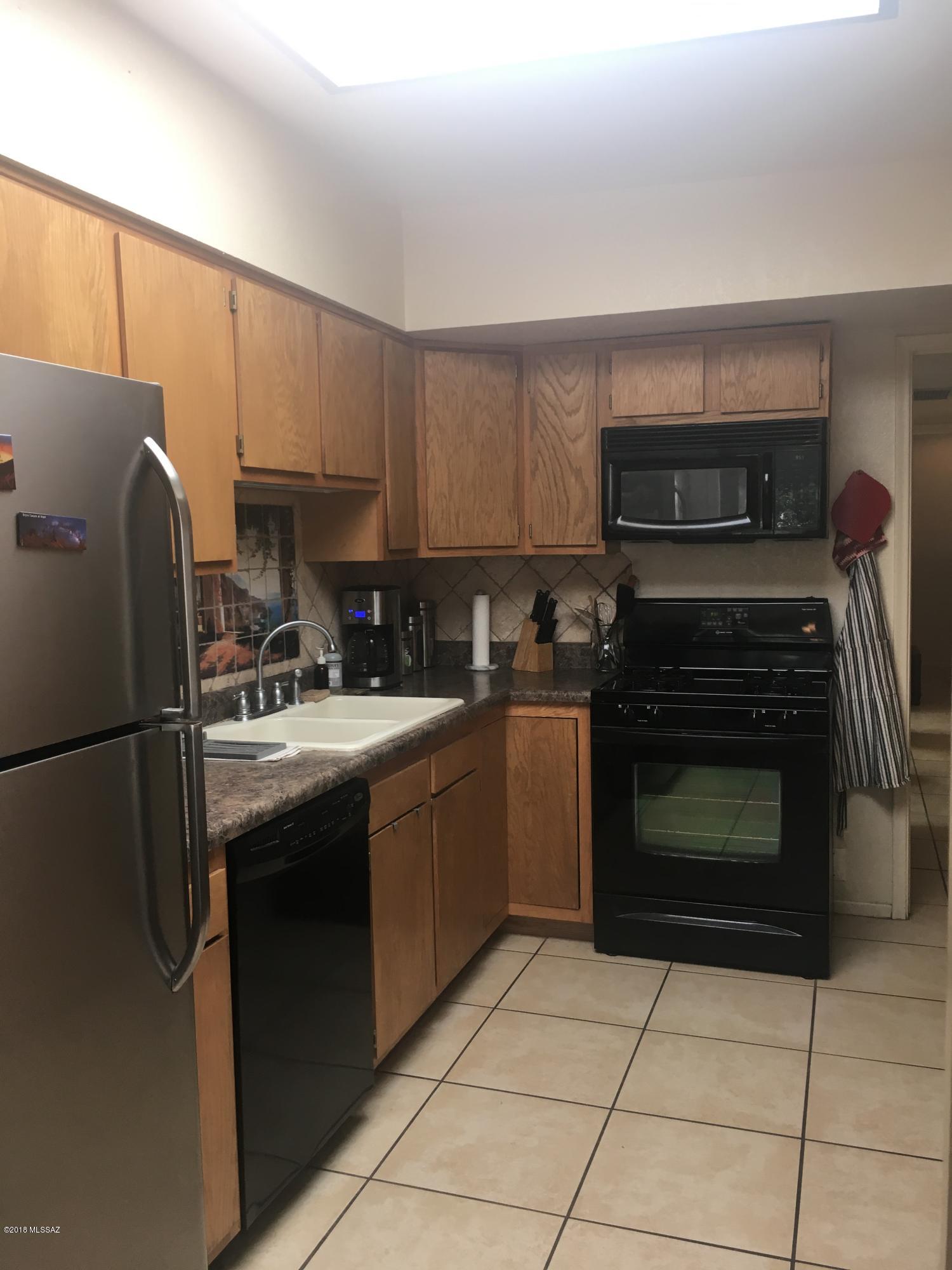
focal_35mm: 29
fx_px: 1063
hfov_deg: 48.2
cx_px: 476
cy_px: 635
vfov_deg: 61.7
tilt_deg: -5.5
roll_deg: +0.9
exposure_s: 1/40
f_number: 2.2
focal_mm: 4.15
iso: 25
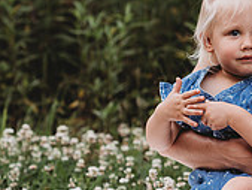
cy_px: 61
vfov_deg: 5.3
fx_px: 2040
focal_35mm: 280
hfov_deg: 7.0
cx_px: 298
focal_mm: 85
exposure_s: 1/200
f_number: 2.8
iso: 100
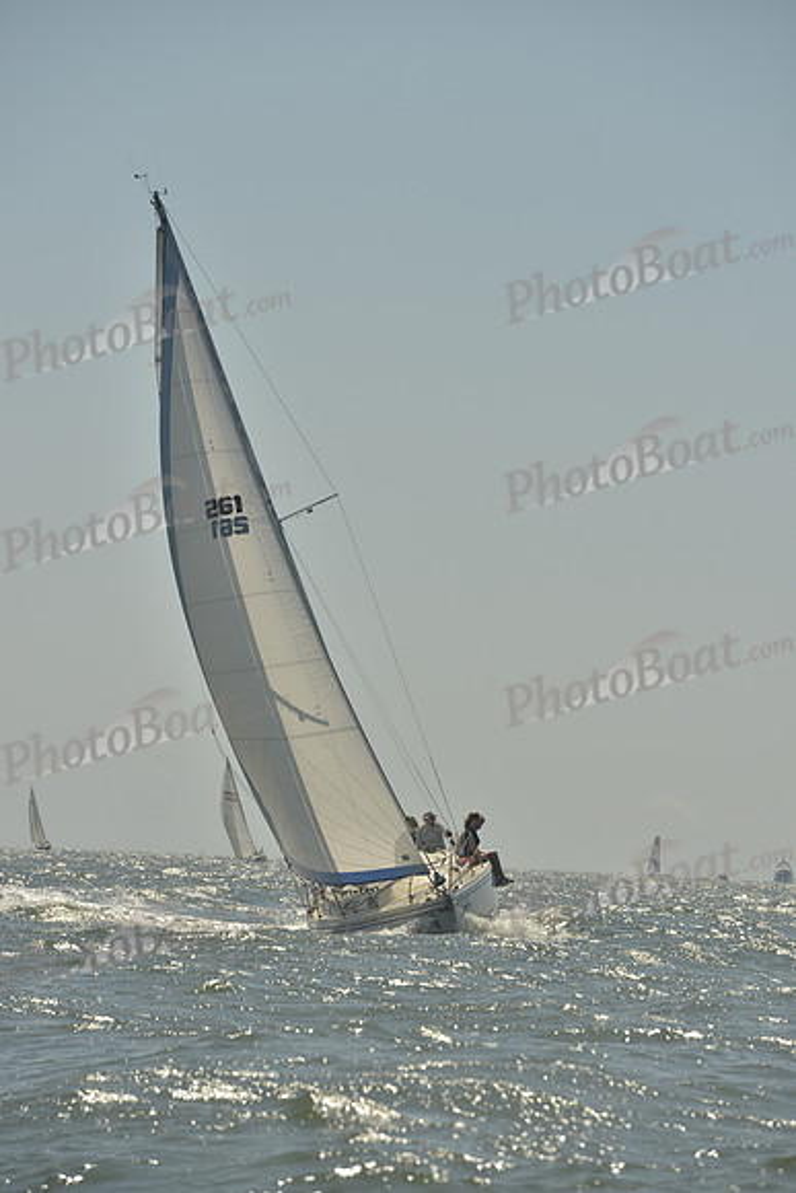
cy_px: 596
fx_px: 5635
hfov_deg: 8.1
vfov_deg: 12.1
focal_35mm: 170
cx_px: 398
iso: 280
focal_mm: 170
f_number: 10
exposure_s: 1/1000
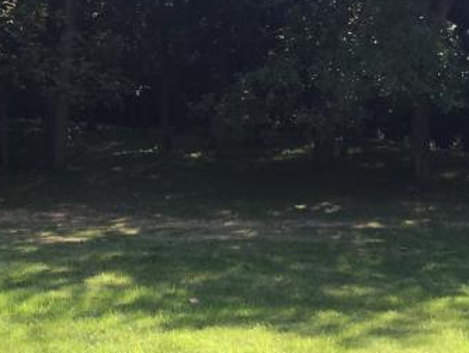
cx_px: 185
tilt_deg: -2.7
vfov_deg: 16.5
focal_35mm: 89
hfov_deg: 22.0
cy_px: 94
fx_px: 1207
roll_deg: -1.6
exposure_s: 1/421
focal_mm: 4.15
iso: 32
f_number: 2.2
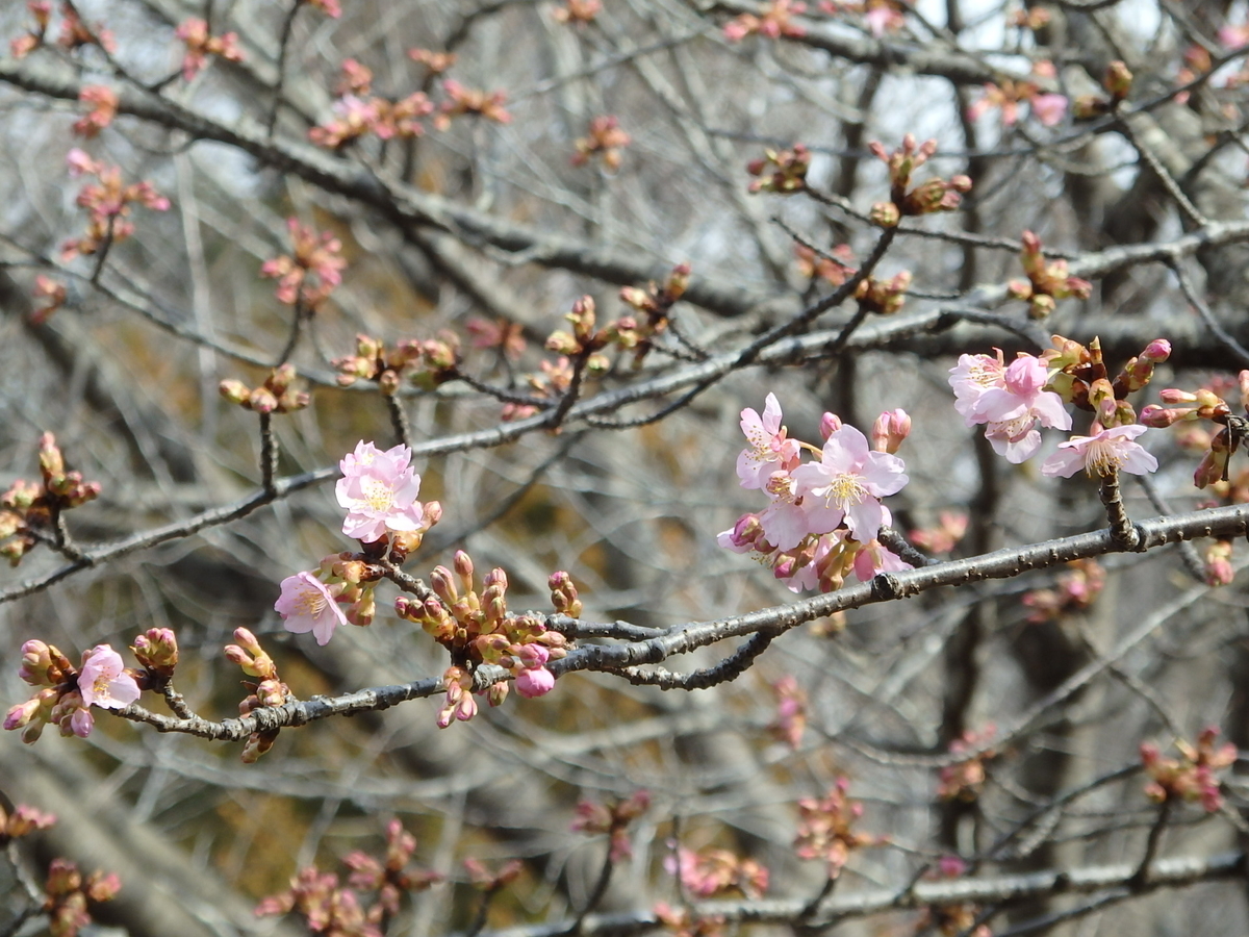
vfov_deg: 6.6
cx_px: 624
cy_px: 468
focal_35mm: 225
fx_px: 8118
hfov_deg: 8.8
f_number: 6.1
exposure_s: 1/250
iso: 125
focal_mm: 40.2
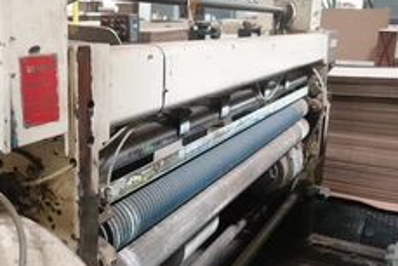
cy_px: 130
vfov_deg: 31.9
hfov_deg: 45.8
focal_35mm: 42
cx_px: 137
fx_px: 465
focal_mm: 8.8
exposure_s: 1/250
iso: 2000
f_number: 1.8
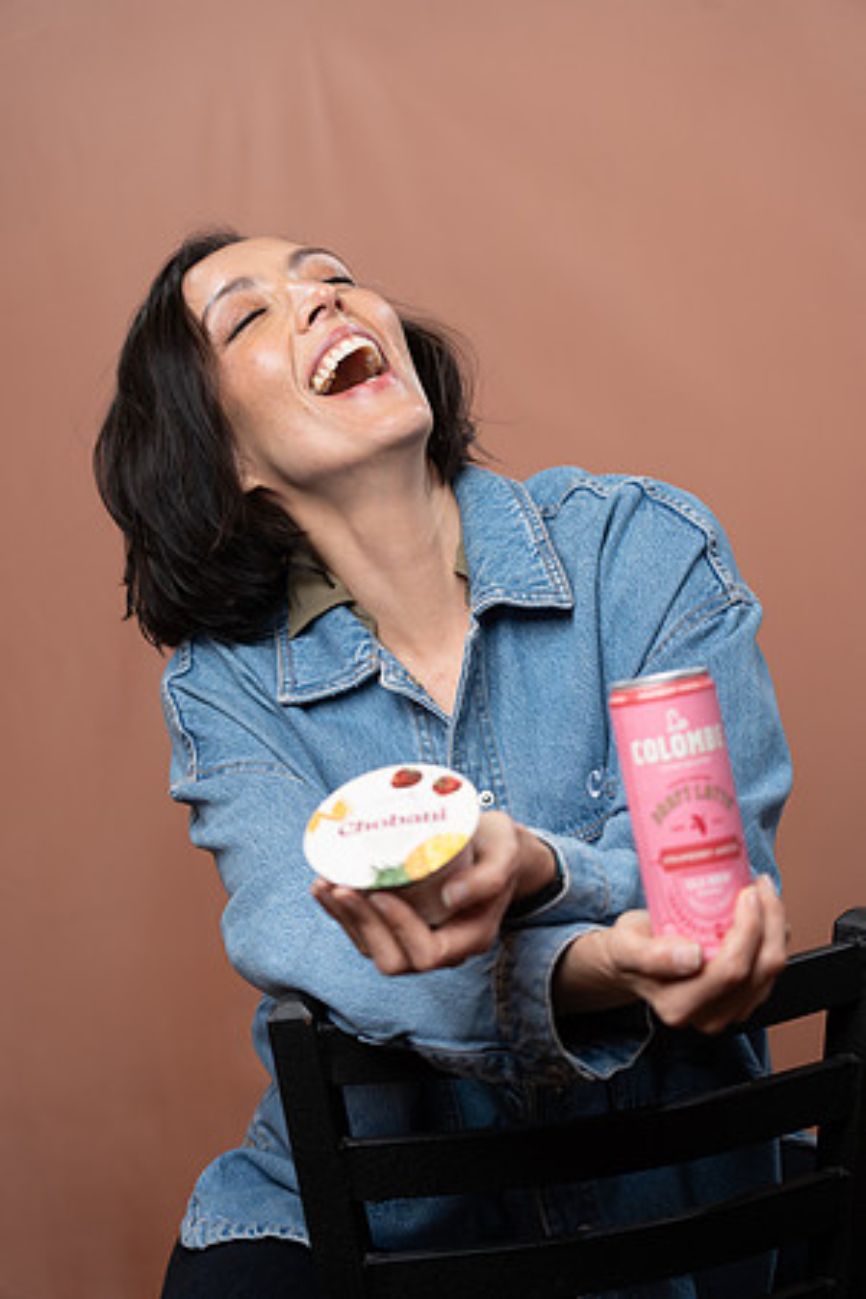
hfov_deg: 14.4
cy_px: 650
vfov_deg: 21.5
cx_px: 433
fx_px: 3428
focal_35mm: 95
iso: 320
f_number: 4
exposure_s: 1/160
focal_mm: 95
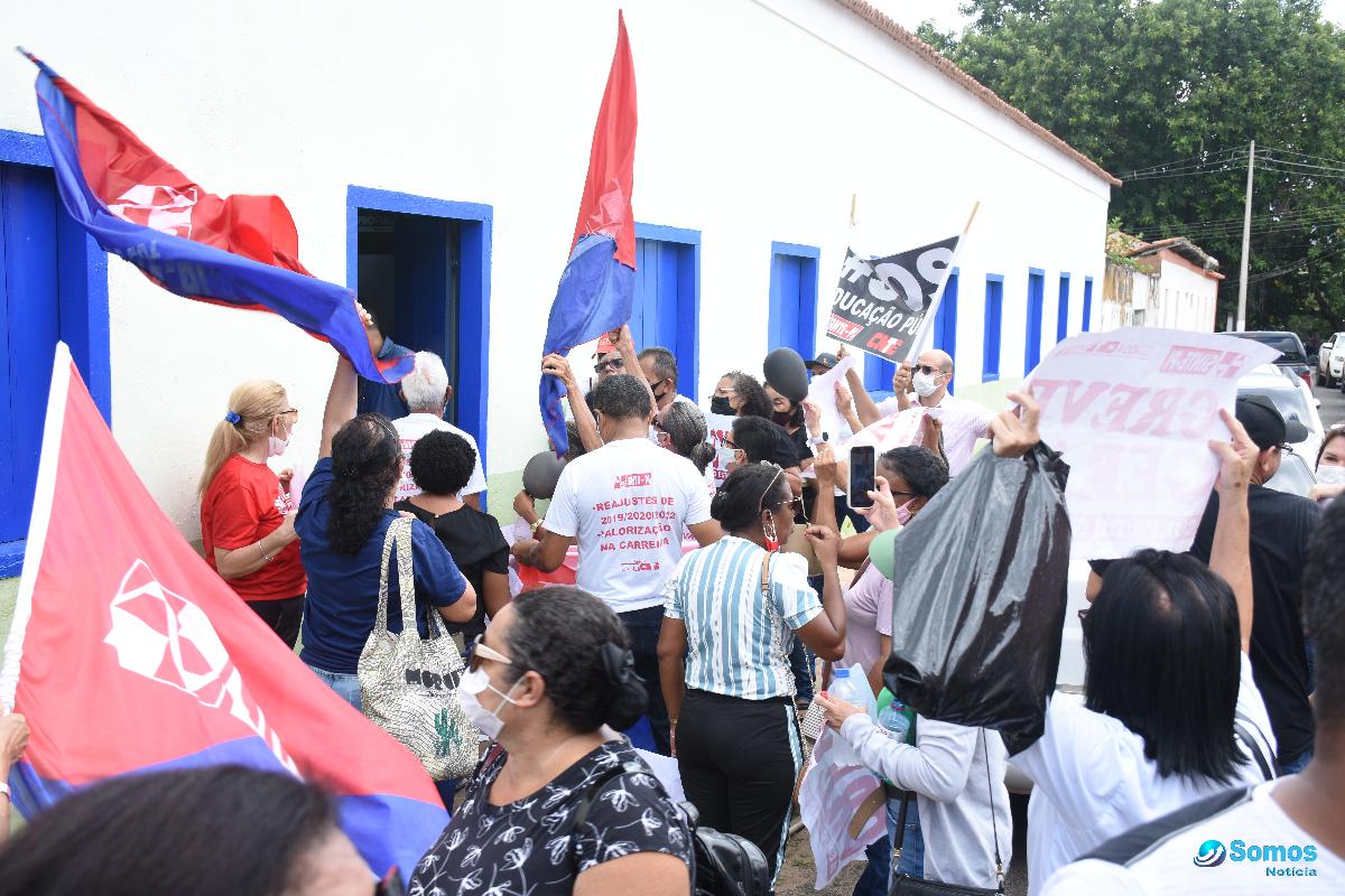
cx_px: 672
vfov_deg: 34.2
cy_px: 448
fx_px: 1457
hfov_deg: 49.6
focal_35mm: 39
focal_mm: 26
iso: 100
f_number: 6.3
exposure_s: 1/125
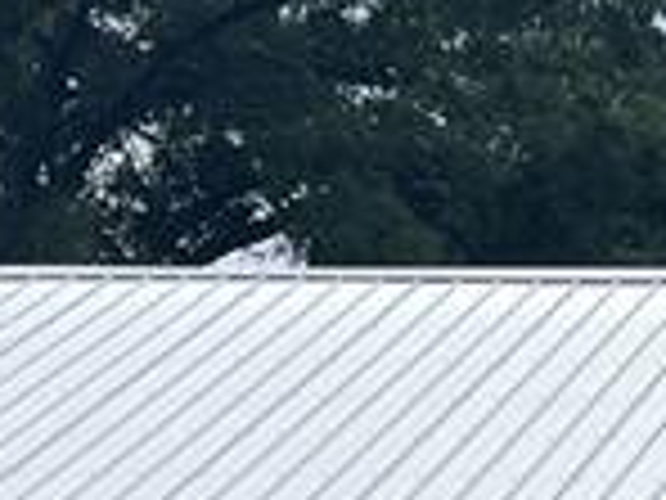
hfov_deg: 10.6
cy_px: 892
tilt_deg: -2.5
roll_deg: -0.3
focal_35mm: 180
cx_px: 954
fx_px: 3463
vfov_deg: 8.0
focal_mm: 5.1
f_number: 1.6
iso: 50
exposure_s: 1/3135
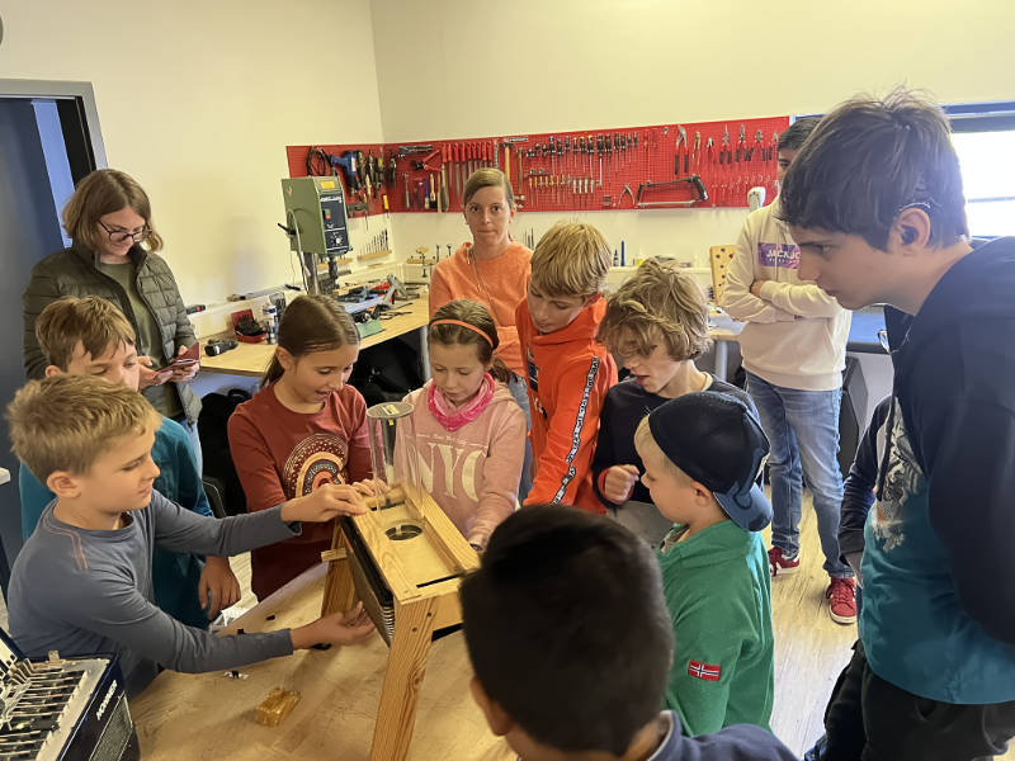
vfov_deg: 53.1
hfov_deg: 67.3
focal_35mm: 26
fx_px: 762
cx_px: 508
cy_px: 380
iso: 250
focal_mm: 5.7
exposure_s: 1/50
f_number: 1.5
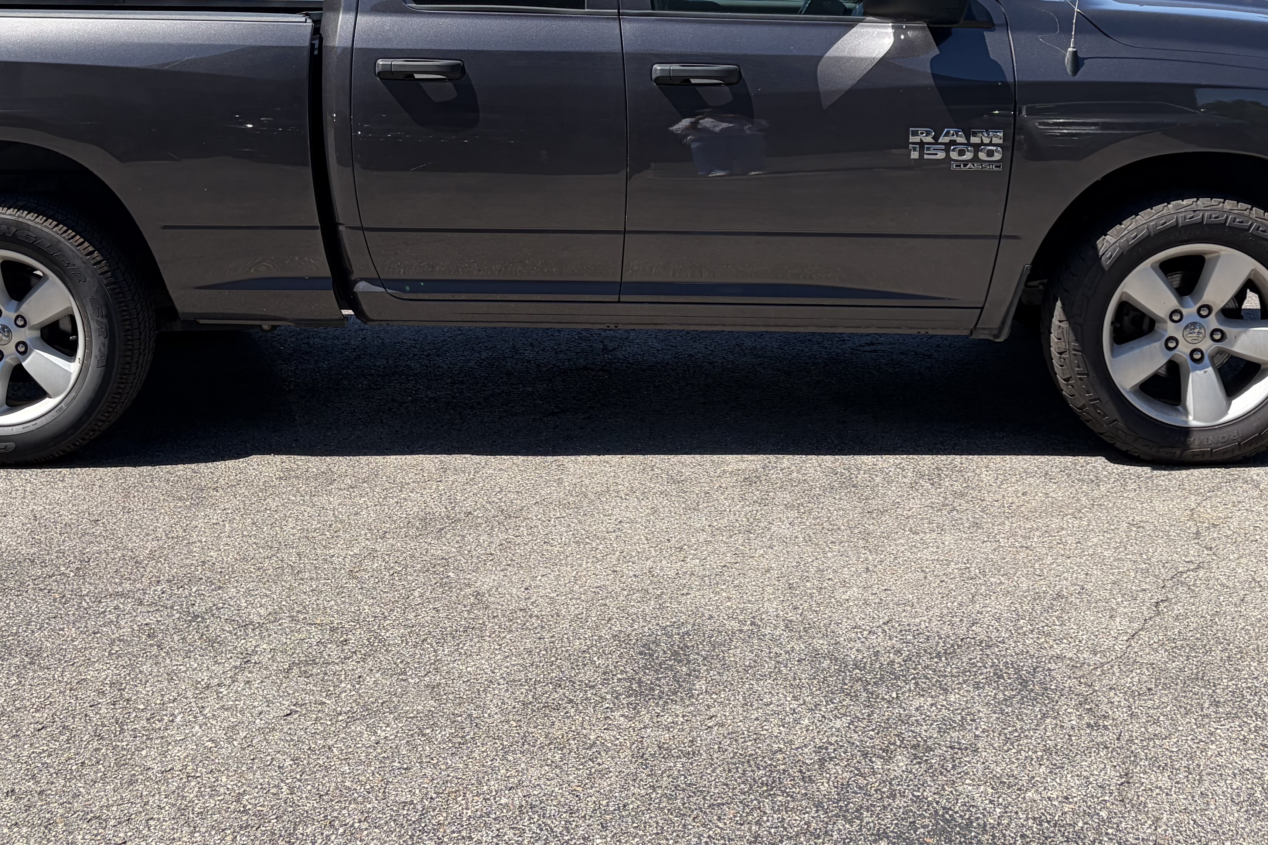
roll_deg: +2.2
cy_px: 161
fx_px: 1585
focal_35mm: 45
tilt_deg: -5.8
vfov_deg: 29.2
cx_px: 641
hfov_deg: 43.6
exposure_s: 1/1706
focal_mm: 5.96
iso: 50
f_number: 1.6
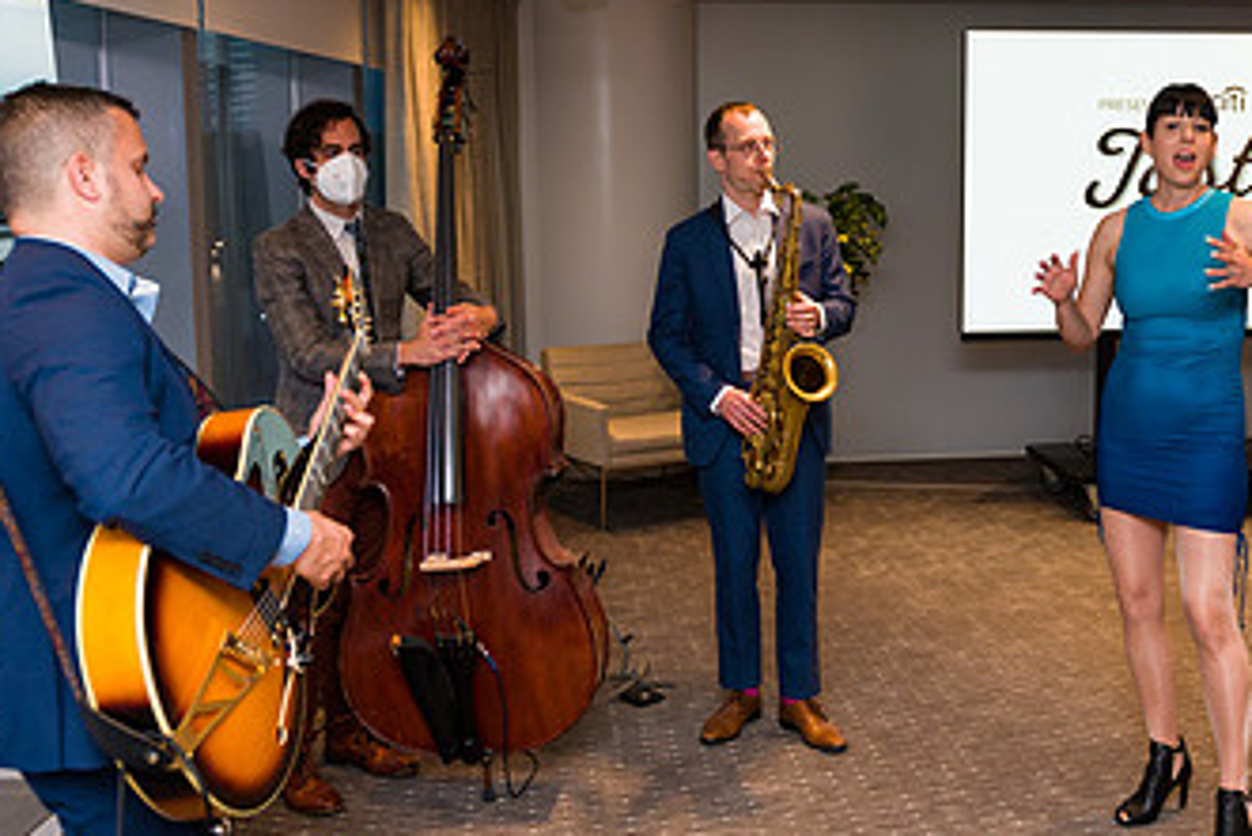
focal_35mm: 42
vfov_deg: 31.8
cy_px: 318
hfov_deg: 46.0
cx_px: 772
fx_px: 1461
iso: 640
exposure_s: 1/200
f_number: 4
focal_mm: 24
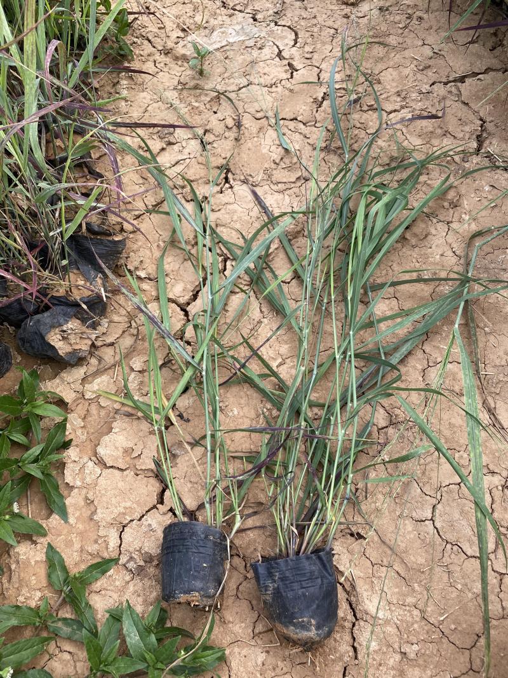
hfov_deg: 53.1
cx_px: 254
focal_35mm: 26
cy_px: 339
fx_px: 509
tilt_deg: -59.5
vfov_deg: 67.3
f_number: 1.8
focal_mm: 4.25
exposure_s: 1/233
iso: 32
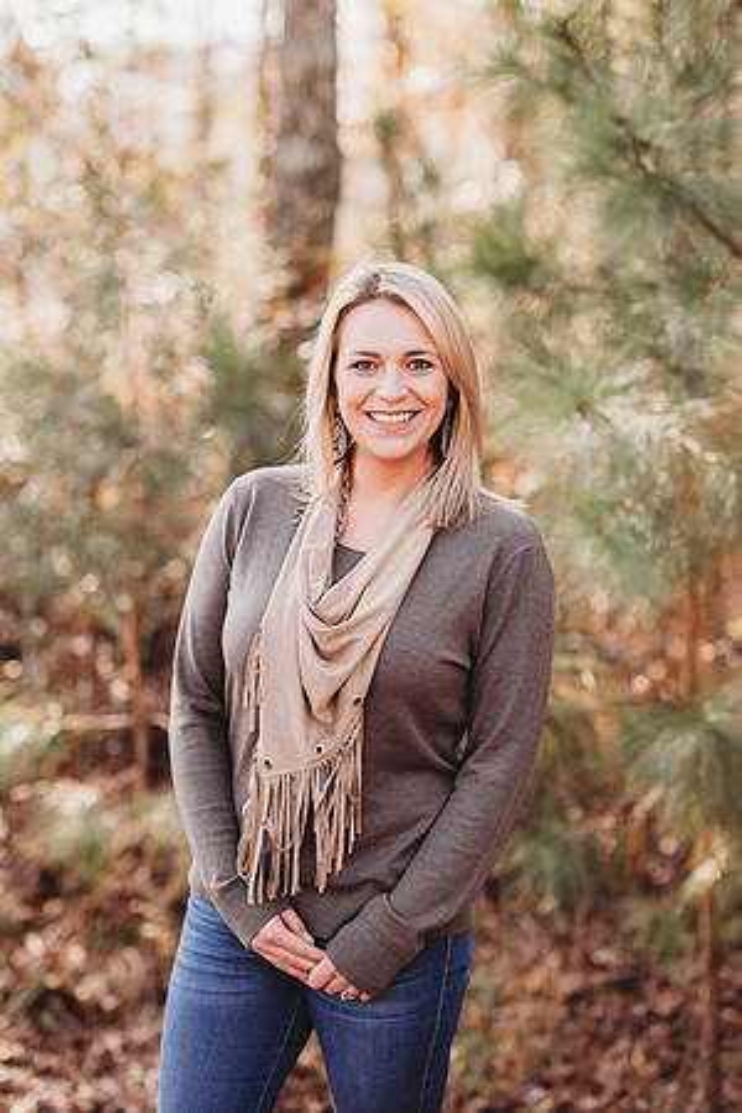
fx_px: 2628
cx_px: 371
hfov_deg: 16.1
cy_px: 556
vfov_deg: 23.9
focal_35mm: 85
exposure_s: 1/320
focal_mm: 85
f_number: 2.2
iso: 100
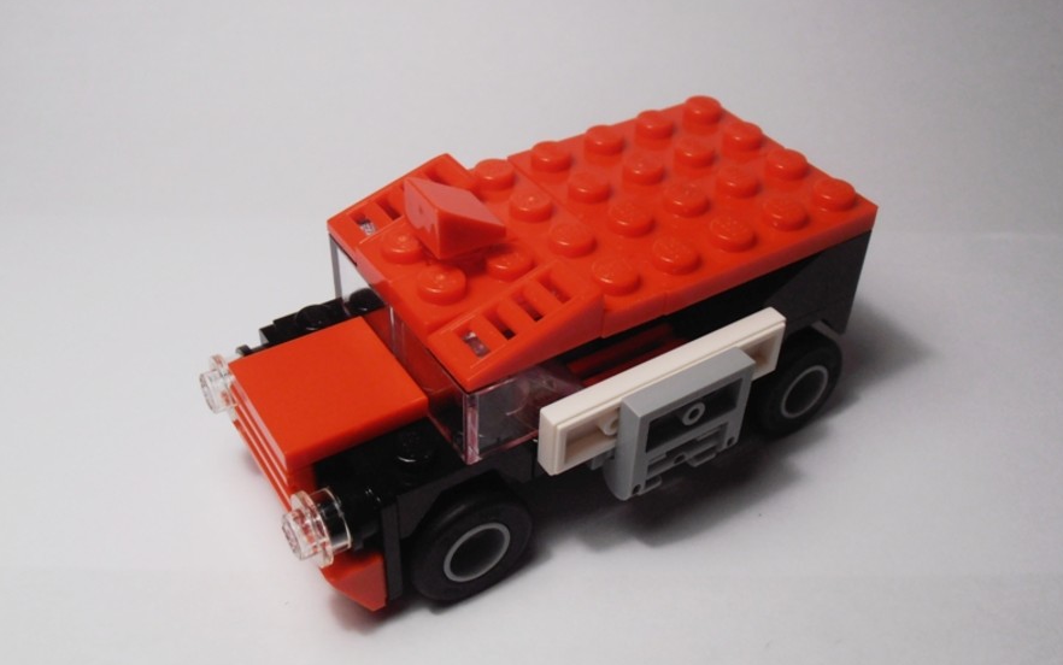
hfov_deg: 49.3
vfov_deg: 32.0
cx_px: 540
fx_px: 1159
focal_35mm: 40
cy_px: 303
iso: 80
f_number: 3.9
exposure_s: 1/125
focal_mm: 6.61
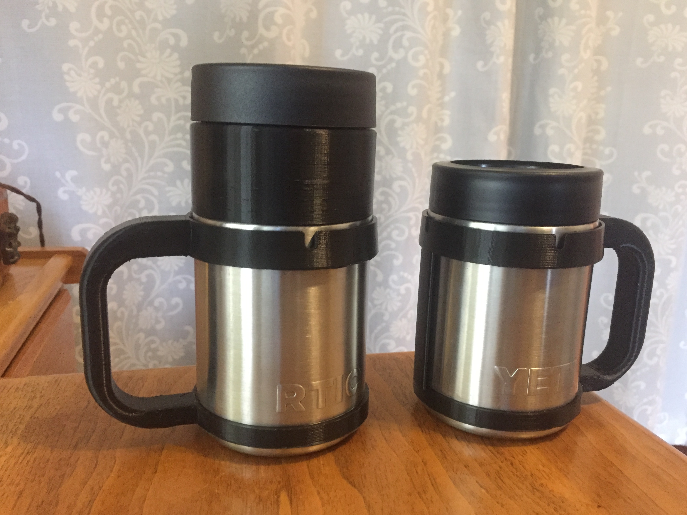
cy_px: 265
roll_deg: -2.0
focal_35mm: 30
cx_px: 354
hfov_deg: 60.0
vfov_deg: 46.8
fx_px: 595
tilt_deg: -14.2
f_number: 2.2
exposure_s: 1/15
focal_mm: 4.15
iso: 400
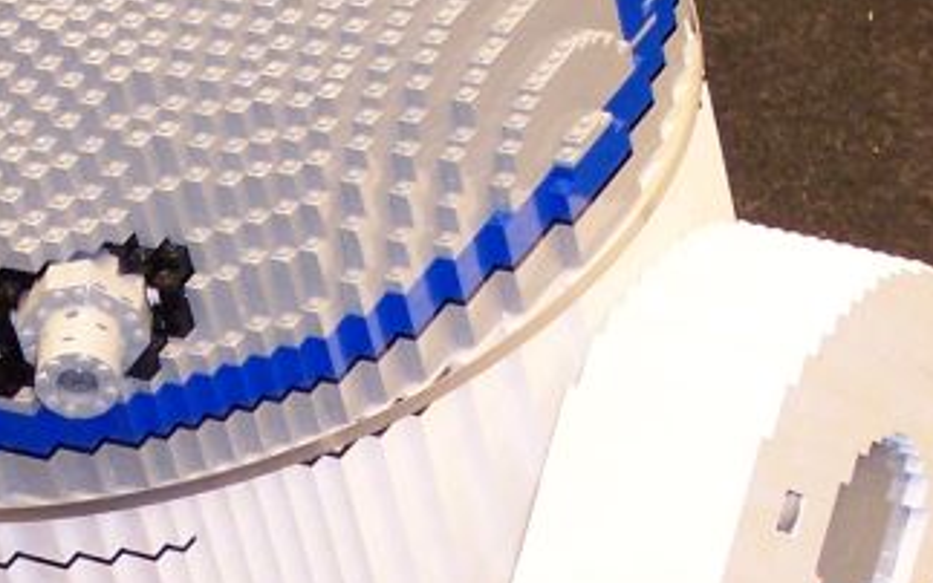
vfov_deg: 5.8
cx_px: 156
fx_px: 5722
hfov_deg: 9.3
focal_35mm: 225
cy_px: 851
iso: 140
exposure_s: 1/4
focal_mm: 11.1
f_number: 3.2
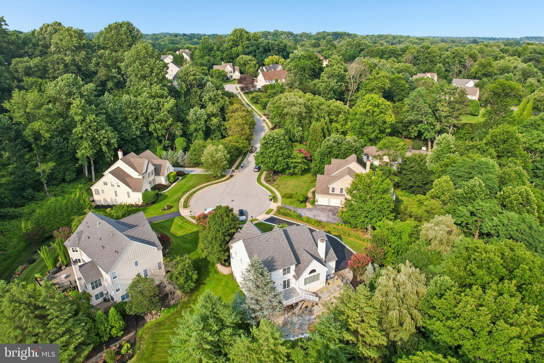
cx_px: 272
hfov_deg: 78.6
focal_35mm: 22
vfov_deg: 57.2
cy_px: 182
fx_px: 332
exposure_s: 1/1000
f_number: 2.8
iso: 100
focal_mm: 8.4
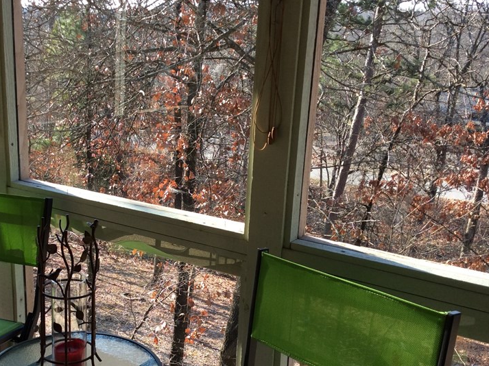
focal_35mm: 46
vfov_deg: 31.4
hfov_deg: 40.7
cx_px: 163
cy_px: 223
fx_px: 649
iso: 32
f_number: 2.4
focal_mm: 3.3
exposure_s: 1/214
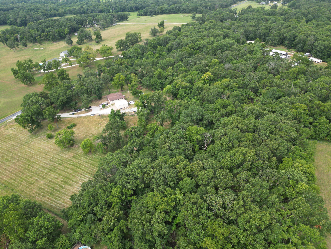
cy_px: 124
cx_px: 166
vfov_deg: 56.8
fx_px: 229
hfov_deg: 71.6
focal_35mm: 24
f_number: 1.7
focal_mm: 6.72
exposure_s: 1/800
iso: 100
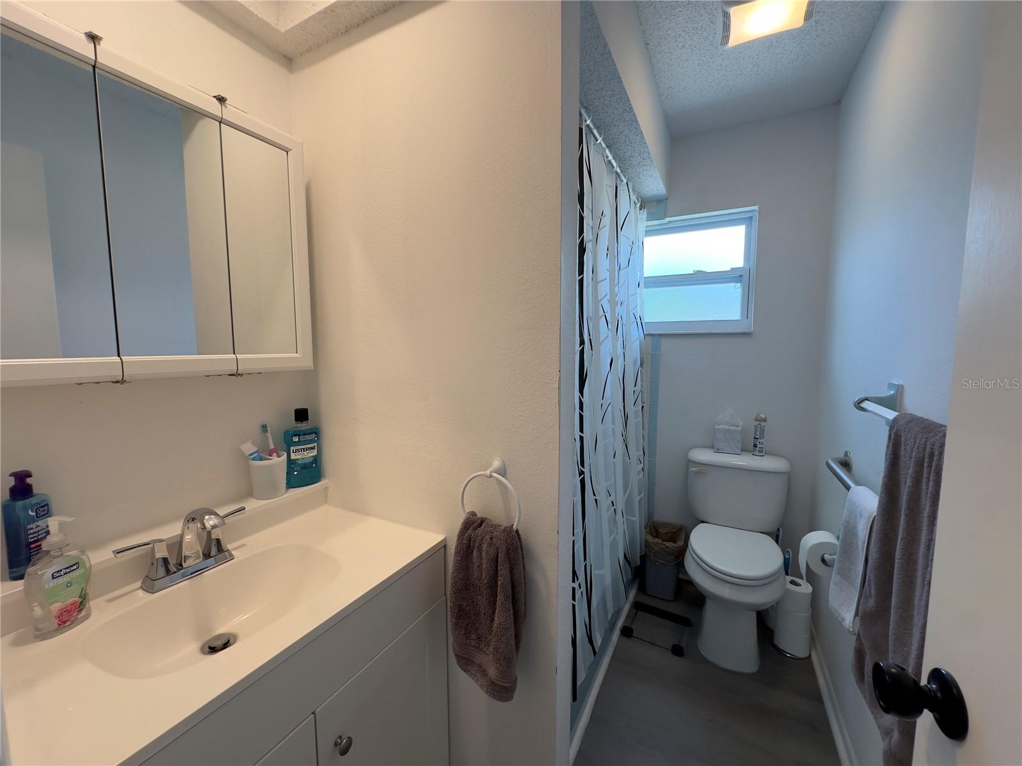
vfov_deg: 85.7
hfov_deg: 102.1
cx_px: 511
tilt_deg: -5.2
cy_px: 383
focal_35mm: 14
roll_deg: -0.2
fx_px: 413
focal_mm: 2.22
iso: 80
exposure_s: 1/120
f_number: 2.2
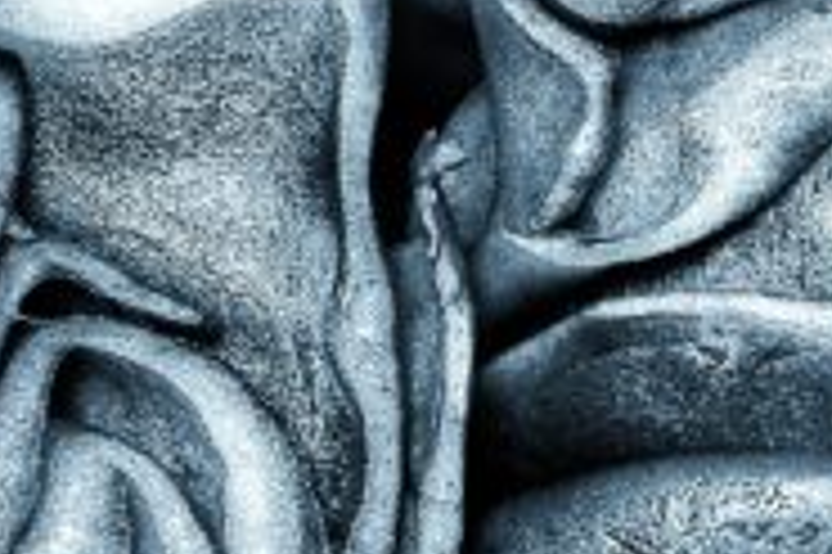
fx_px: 32672
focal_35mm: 1415
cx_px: 967
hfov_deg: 1.5
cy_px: 176
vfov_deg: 1.0
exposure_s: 1/250
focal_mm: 170
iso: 200
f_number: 8
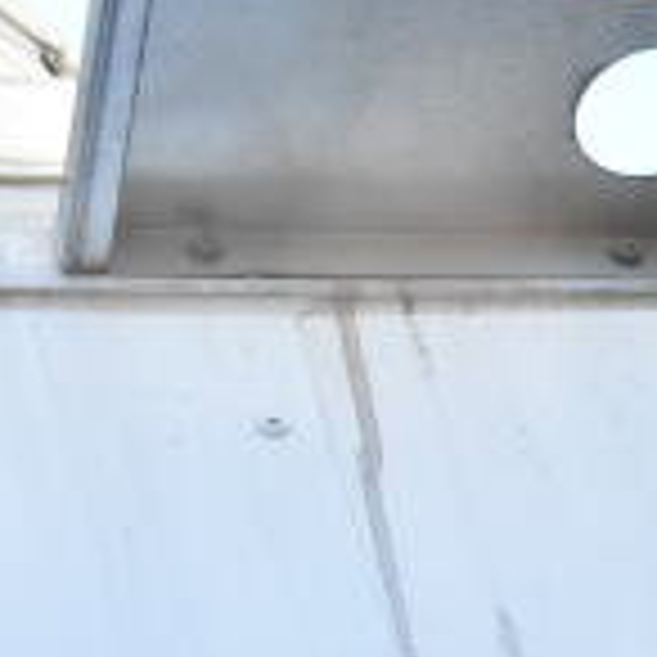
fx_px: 2749
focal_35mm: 128
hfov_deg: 12.2
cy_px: 398
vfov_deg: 13.6
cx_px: 1287
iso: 1600
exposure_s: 1/400
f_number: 10
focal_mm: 24
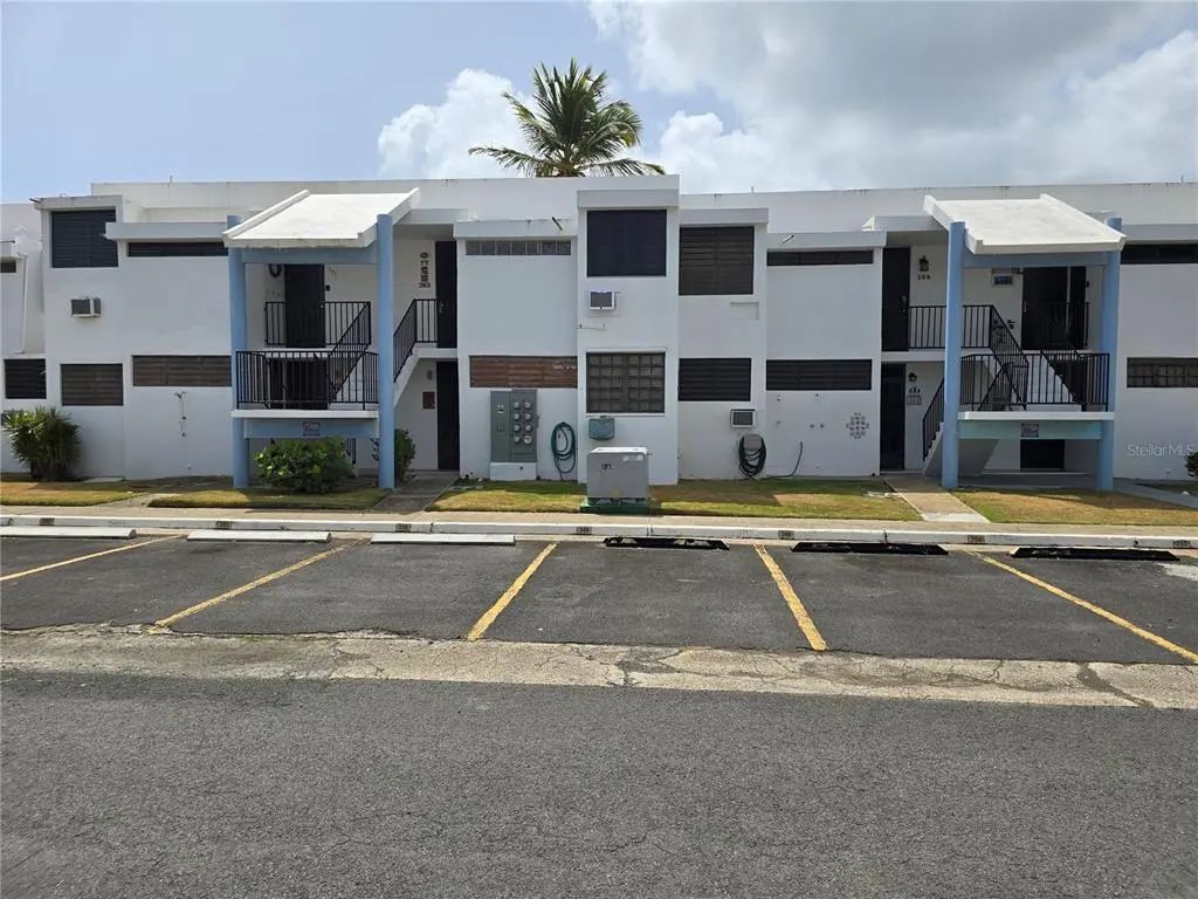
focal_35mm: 23
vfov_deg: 58.9
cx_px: 599
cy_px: 450
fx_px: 796
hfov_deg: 73.9
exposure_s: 1/1108
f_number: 1.7
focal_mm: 6.3
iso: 12
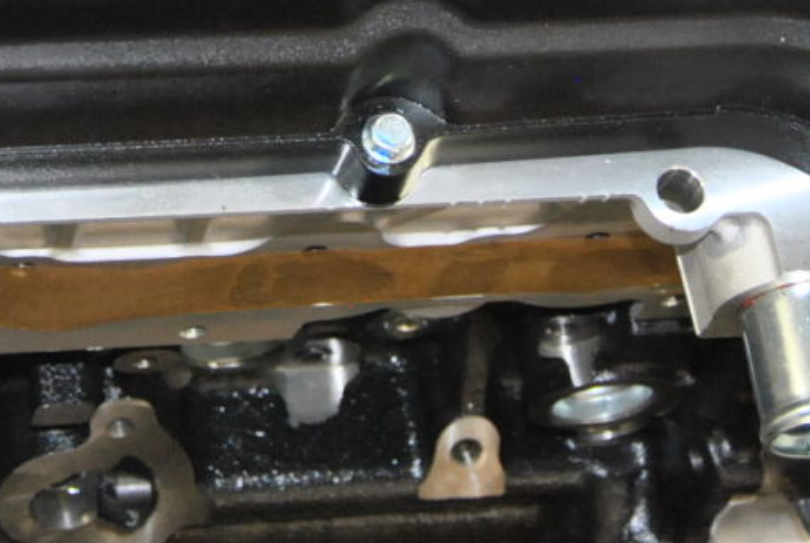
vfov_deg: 11.2
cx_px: 216
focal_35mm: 118
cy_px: -276
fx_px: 2659
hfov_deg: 17.2
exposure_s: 1/60
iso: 800
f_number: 5
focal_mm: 24
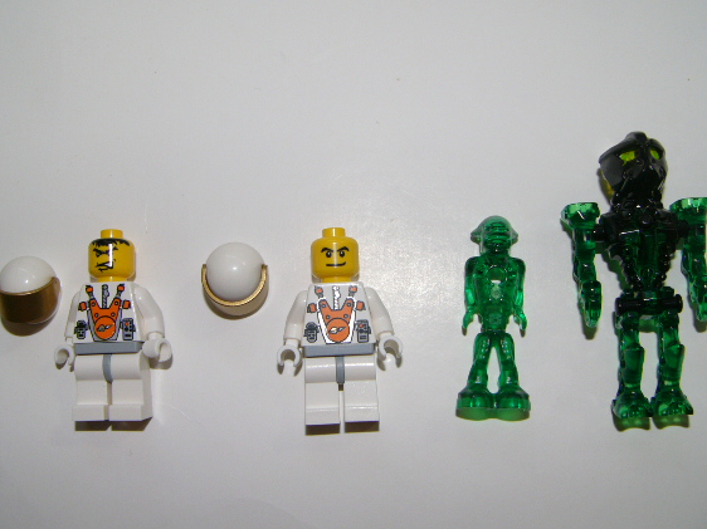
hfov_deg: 45.8
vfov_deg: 35.1
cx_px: 352
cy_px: 249
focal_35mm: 41
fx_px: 837
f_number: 2.8
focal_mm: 6
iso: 50
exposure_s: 1/60
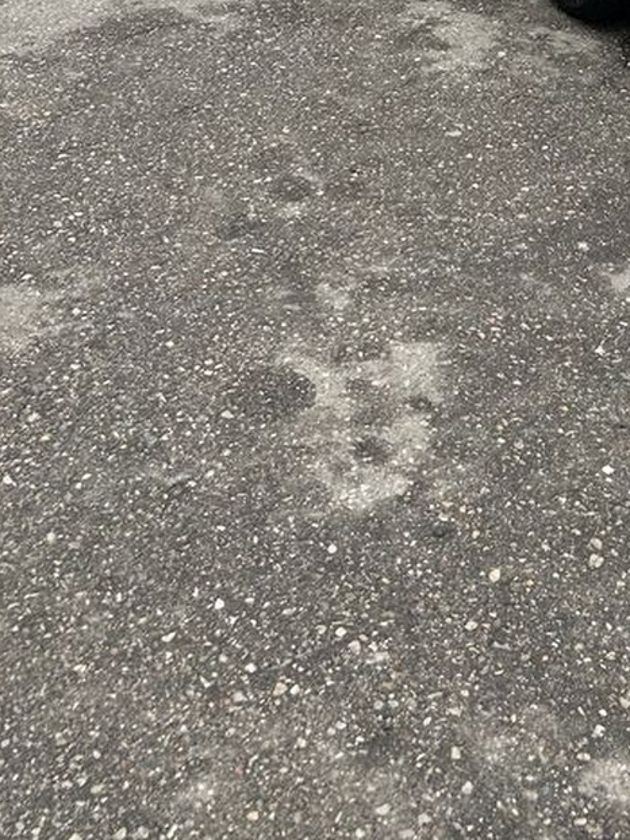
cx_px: 637
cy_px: -199
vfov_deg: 25.6
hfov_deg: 21.2
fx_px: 1625
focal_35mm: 67
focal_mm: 5.7
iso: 50
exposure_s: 1/1468
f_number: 1.5
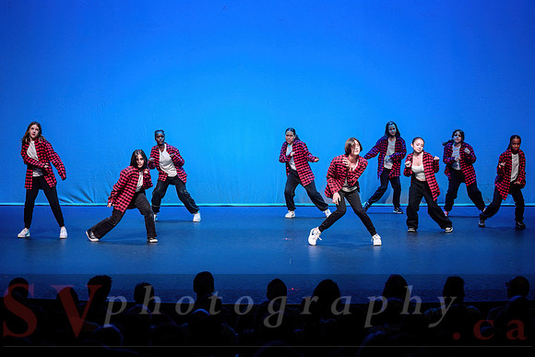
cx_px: 254
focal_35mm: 92
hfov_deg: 22.1
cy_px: 153
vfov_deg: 14.9
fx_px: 1368
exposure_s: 1/400
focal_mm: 78
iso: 1250
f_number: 2.8
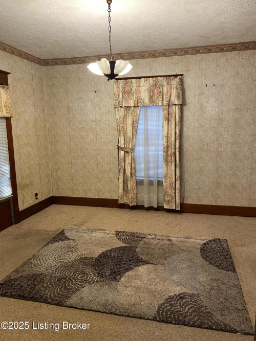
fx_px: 256
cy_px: 170
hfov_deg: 53.0
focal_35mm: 26
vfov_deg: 67.3
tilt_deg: -8.6
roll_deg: +0.6
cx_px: 128
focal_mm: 4.25
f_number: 1.8
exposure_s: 1/60
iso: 200
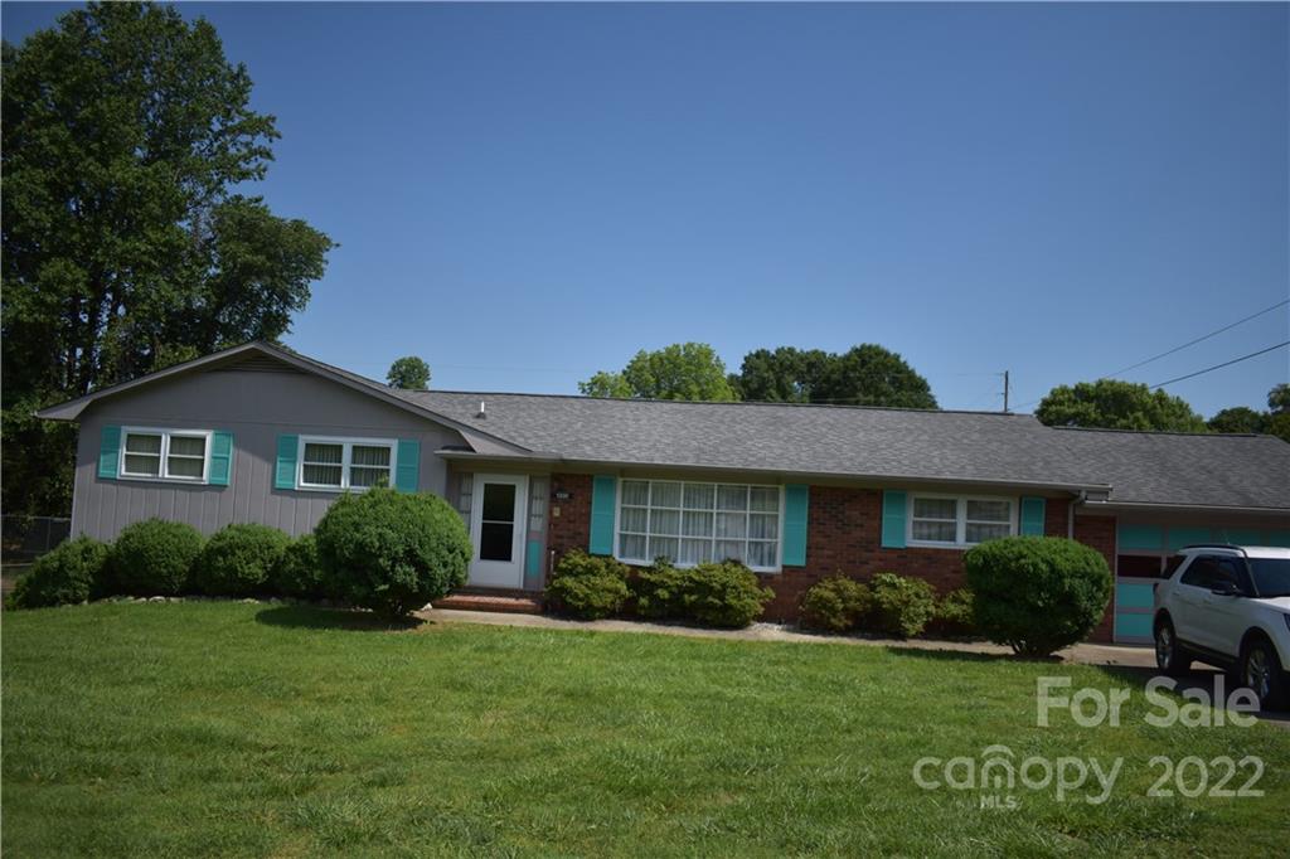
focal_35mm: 27
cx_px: 645
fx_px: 967
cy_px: 430
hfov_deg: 67.4
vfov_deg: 47.9
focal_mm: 18
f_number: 3.5
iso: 200
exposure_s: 1/3200
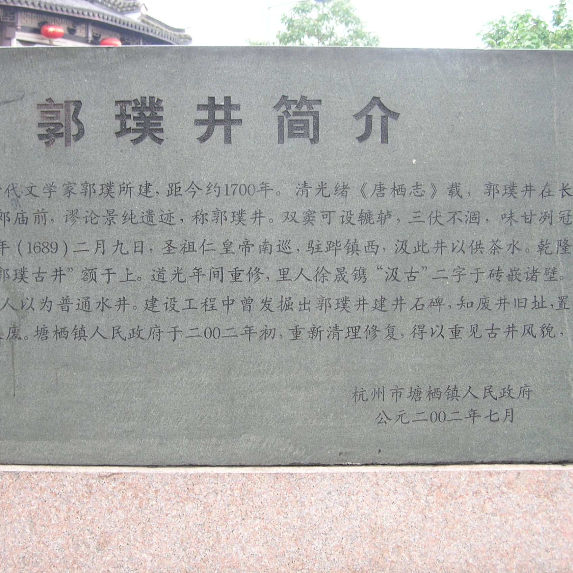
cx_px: 214
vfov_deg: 34.0
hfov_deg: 33.8
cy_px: 288
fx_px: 936
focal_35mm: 50
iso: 50
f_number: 2.8
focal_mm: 6.9
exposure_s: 1/31.1
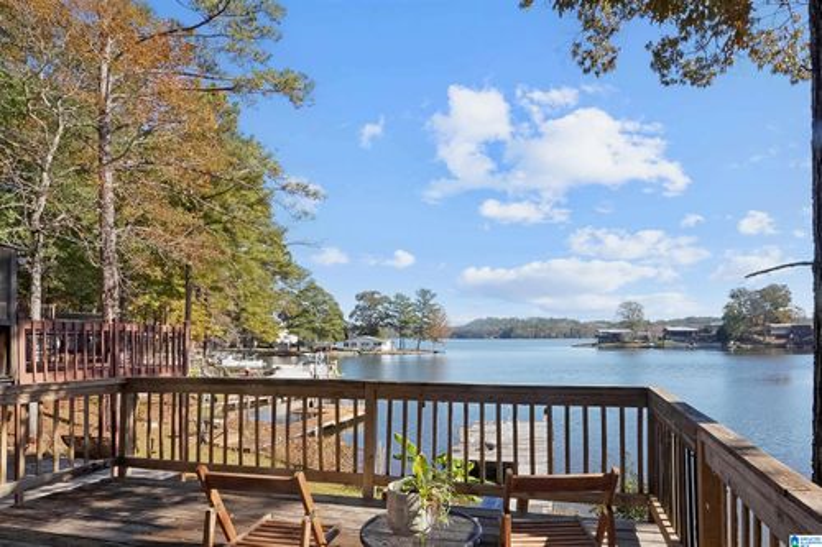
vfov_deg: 73.7
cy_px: 274
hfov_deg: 96.8
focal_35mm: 16
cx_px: 411
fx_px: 365
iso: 125
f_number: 20
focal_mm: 11
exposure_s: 1/25
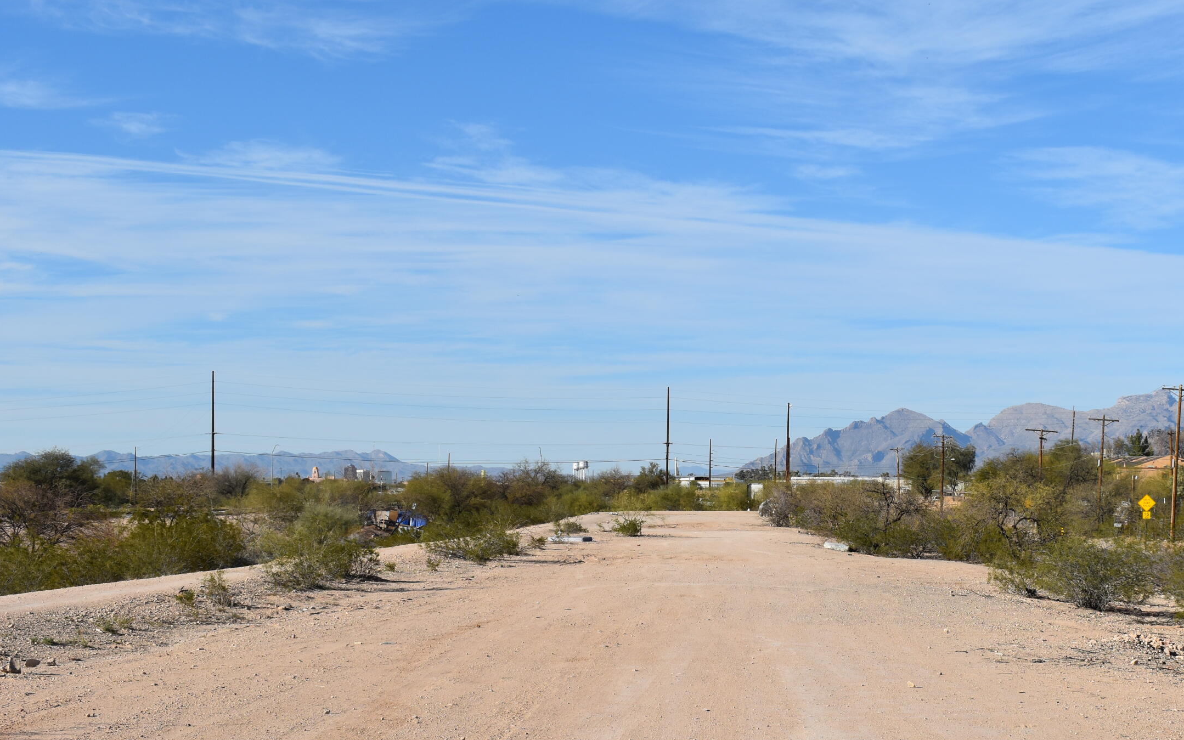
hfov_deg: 30.0
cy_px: 506
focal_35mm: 68
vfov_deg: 19.1
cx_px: 786
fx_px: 2194
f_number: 10
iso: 100
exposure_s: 1/400
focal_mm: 32
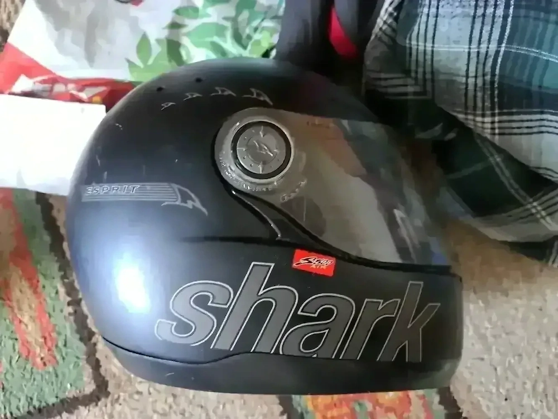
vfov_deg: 56.8
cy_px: 210
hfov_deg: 71.6
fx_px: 387
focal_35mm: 24
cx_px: 279
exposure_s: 1/25
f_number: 1.8
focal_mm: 5.23
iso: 400
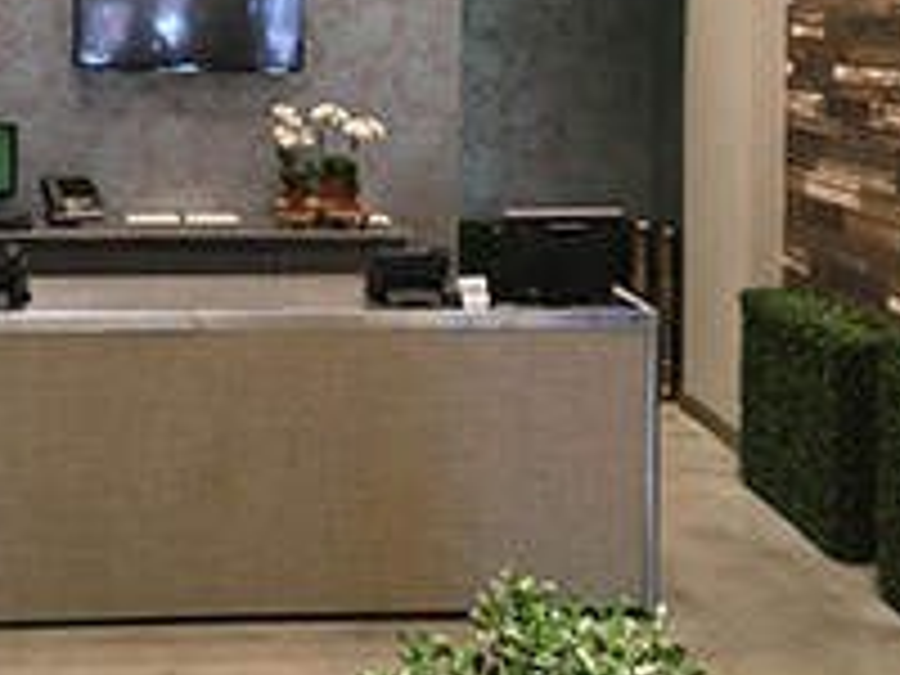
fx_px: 1508
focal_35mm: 58
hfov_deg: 32.8
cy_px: 36
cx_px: 274
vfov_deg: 24.3
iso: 100
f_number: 2.2
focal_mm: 4.15
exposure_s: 1/30
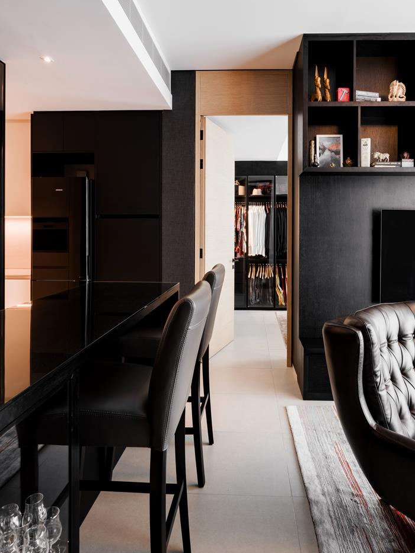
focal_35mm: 22
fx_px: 352
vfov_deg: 75.8
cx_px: 235
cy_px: 232
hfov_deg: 60.9
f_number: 16
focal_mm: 16
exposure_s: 2.5
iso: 100
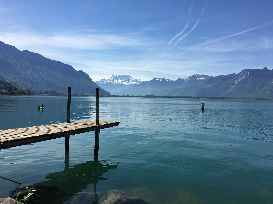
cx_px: 136
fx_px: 229
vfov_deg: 48.2
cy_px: 102
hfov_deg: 61.7
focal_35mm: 29
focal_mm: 4.15
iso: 25
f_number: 2.2
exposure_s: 1/2262
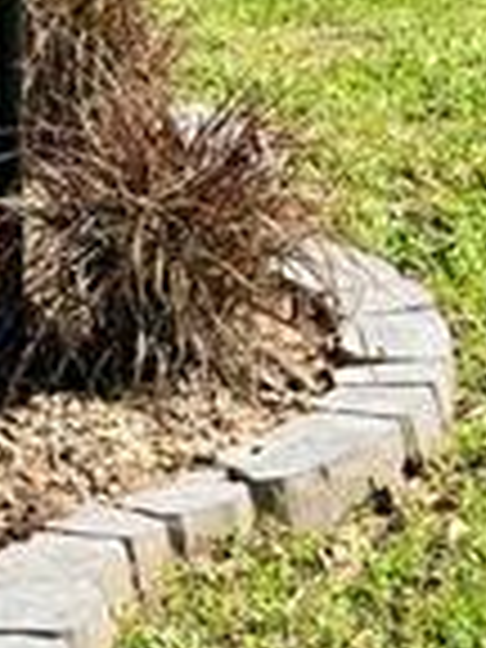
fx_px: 2995
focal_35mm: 160
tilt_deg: -9.2
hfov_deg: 9.1
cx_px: -171
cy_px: -230
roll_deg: +1.1
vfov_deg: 11.9
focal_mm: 6.76
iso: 80
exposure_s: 1/3891
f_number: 1.78
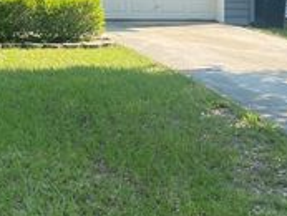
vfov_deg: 19.1
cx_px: -70
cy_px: 1
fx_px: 622
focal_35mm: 75
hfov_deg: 23.4
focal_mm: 4.25
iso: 32
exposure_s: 1/1025
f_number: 1.8
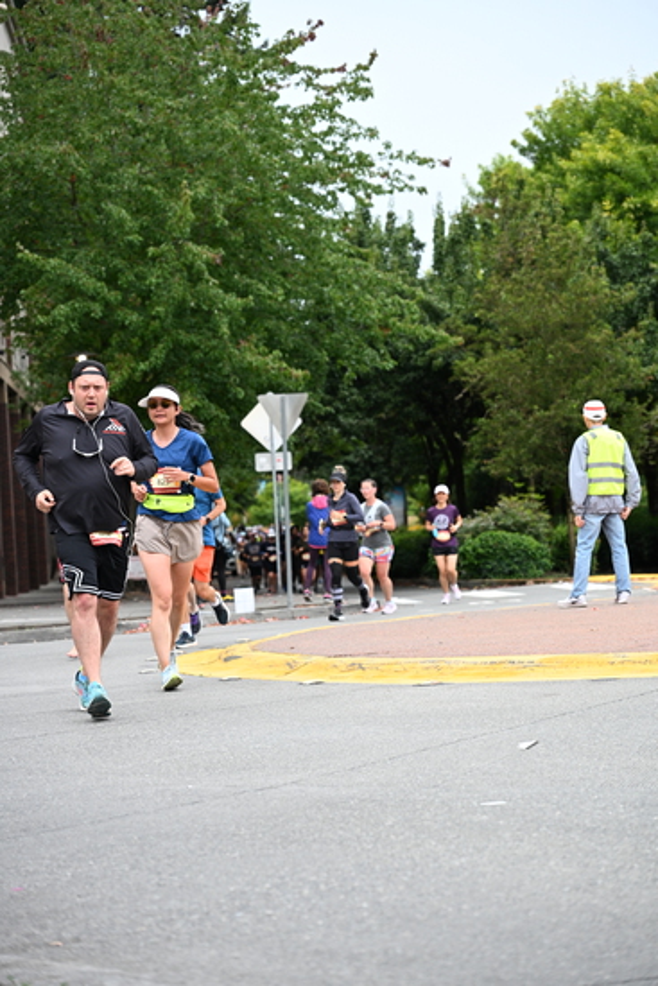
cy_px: 493
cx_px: 329
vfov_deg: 22.4
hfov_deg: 15.0
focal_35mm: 91
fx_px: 2493
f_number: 4
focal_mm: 91
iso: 1600
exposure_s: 1/800
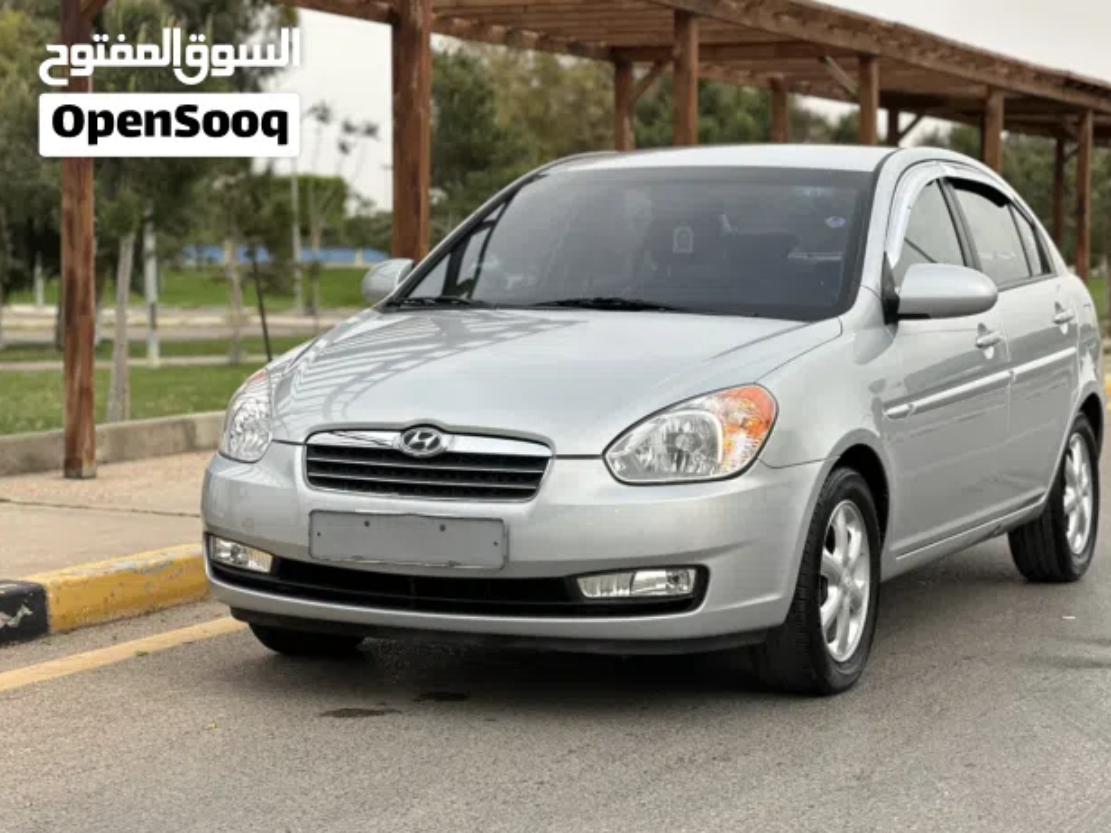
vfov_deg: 18.4
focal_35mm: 80
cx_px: 572
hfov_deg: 24.4
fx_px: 2568
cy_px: 416
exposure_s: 1/121
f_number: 2.8
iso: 50
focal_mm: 9
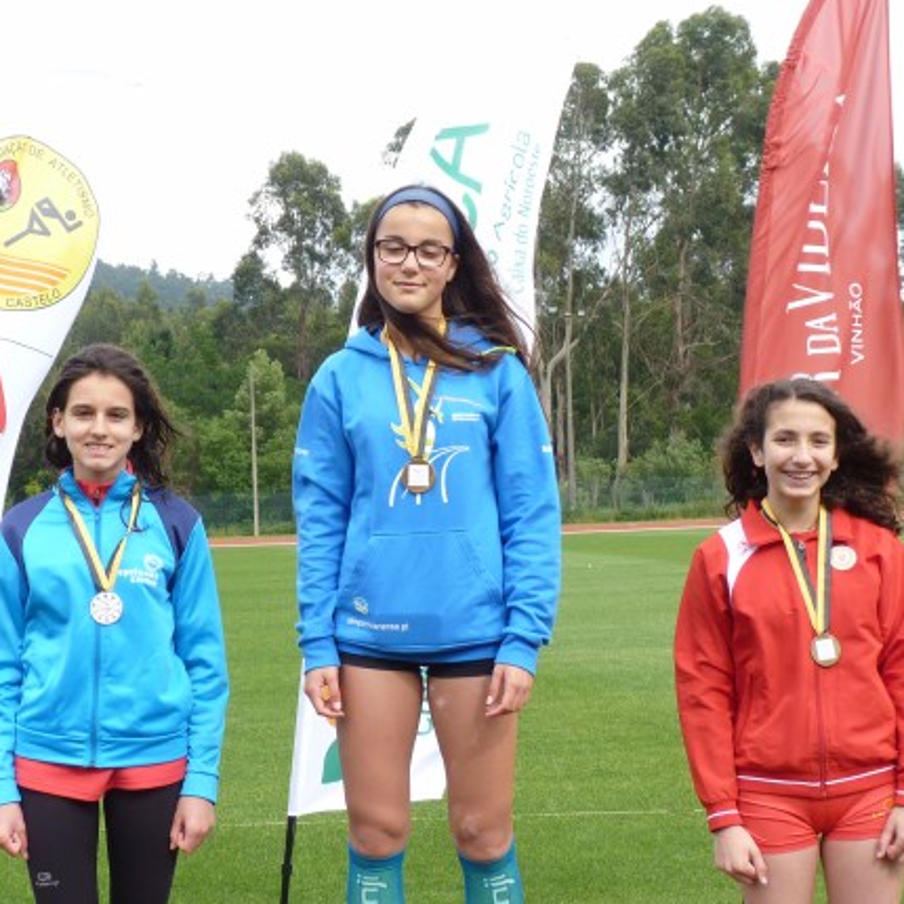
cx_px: 368
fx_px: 2039
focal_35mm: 69
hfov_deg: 25.0
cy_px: 448
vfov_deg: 25.0
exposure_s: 1/200
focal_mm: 7.4
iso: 80
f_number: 4
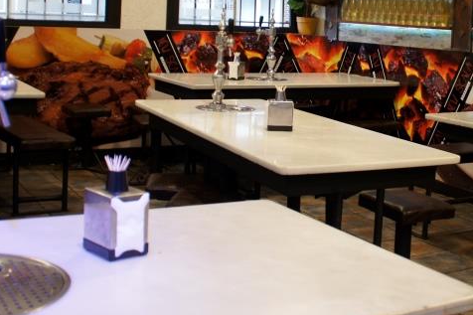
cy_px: 42
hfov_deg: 33.7
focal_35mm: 58
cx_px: 363
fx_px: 762
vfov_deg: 22.9
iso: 400
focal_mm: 18
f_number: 3.5
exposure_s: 1/30
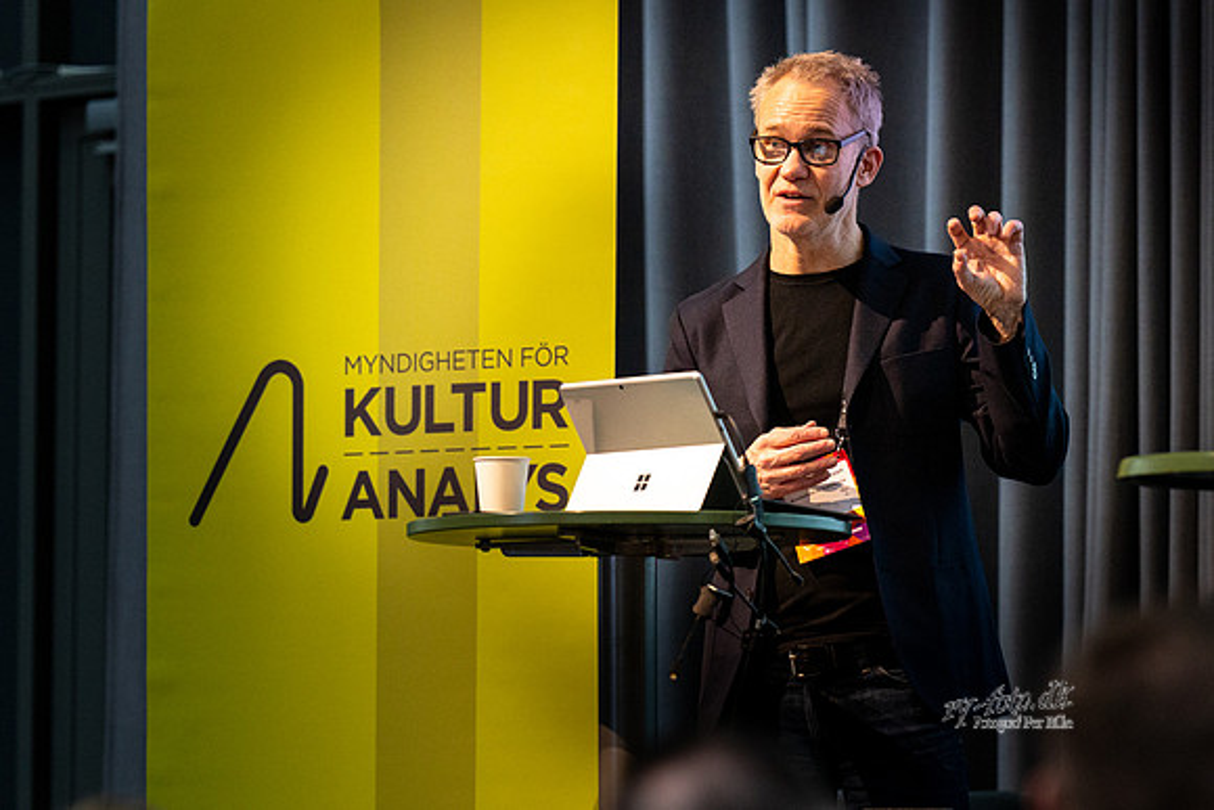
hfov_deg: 8.4
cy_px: 536
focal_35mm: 246
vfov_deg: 5.6
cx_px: 752
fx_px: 8292
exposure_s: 1/200
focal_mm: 148
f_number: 2.8
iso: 3200
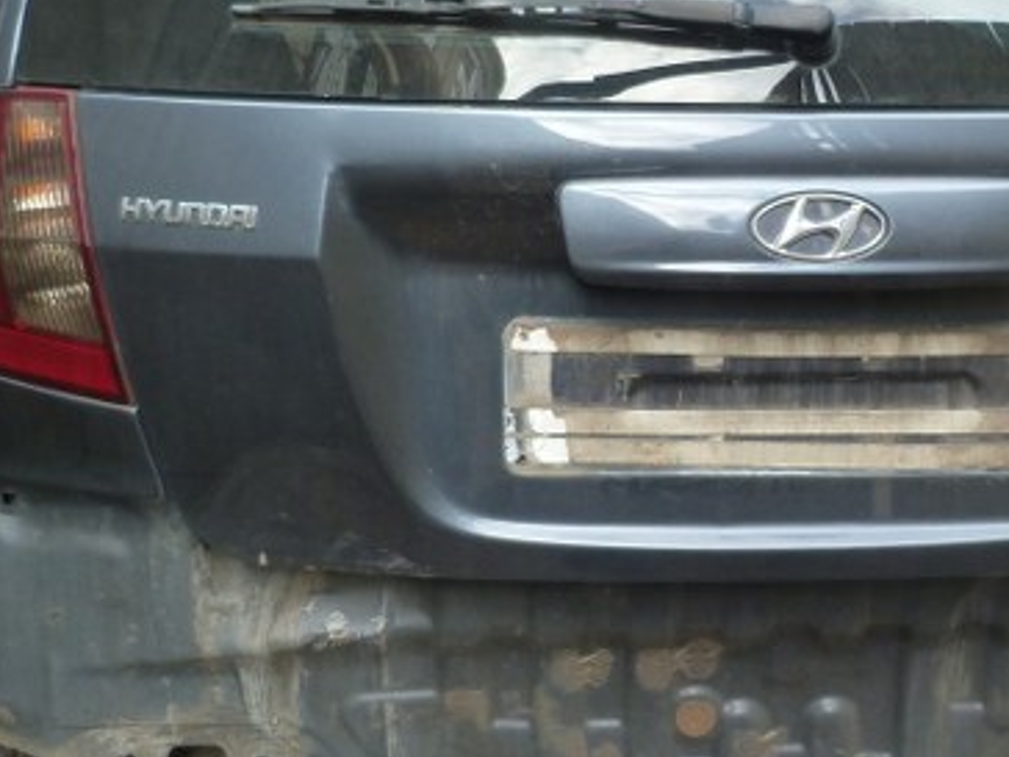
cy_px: 236
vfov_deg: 26.4
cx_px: 743
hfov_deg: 34.3
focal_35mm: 55
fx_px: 1603
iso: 125
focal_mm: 4.5
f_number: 2.8
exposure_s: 1/100
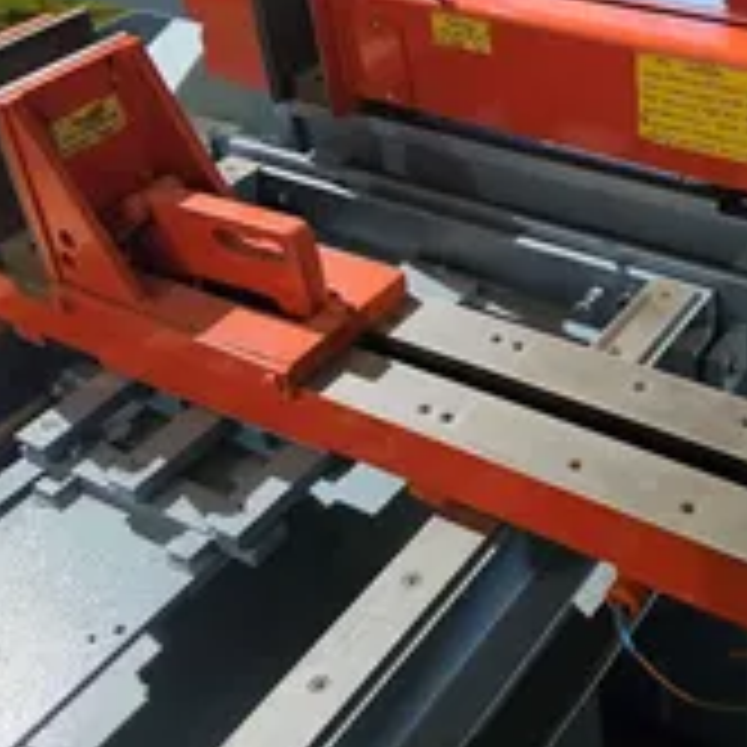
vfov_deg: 34.3
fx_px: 1196
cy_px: 234
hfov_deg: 33.4
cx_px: 621
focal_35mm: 49
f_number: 1.4
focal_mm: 6.5
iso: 1000
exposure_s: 1/120
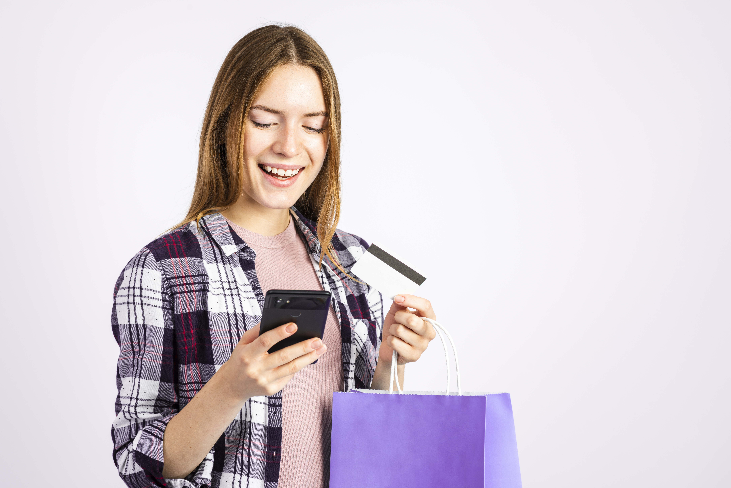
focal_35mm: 85
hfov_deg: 23.9
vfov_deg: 16.1
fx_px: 1726
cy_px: 244
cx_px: 366
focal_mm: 85
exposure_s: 1/60
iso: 100
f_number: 8
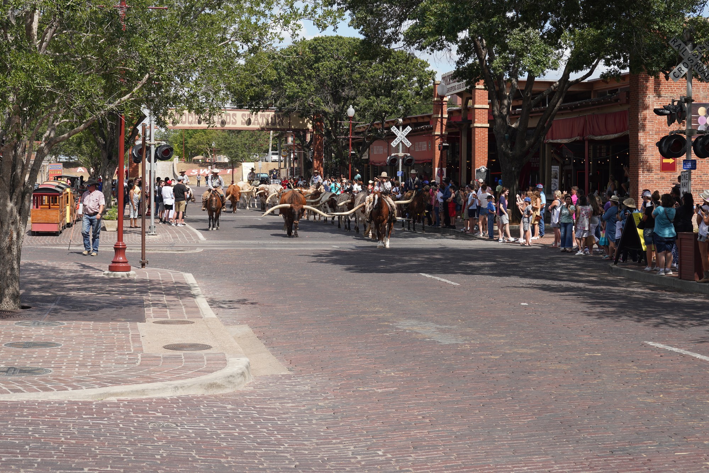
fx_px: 1182
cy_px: 236
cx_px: 354
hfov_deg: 33.4
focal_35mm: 60
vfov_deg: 22.6
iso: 100
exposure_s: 1/100
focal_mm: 60
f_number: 13
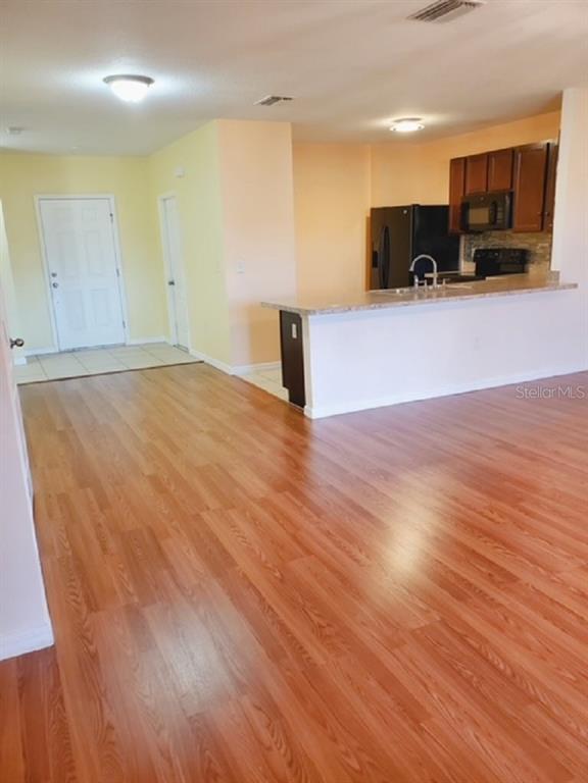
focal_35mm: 26
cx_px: 294
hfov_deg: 53.1
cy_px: 392
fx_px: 589
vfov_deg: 67.3
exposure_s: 1/39
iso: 250
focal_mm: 4.3
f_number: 2.4
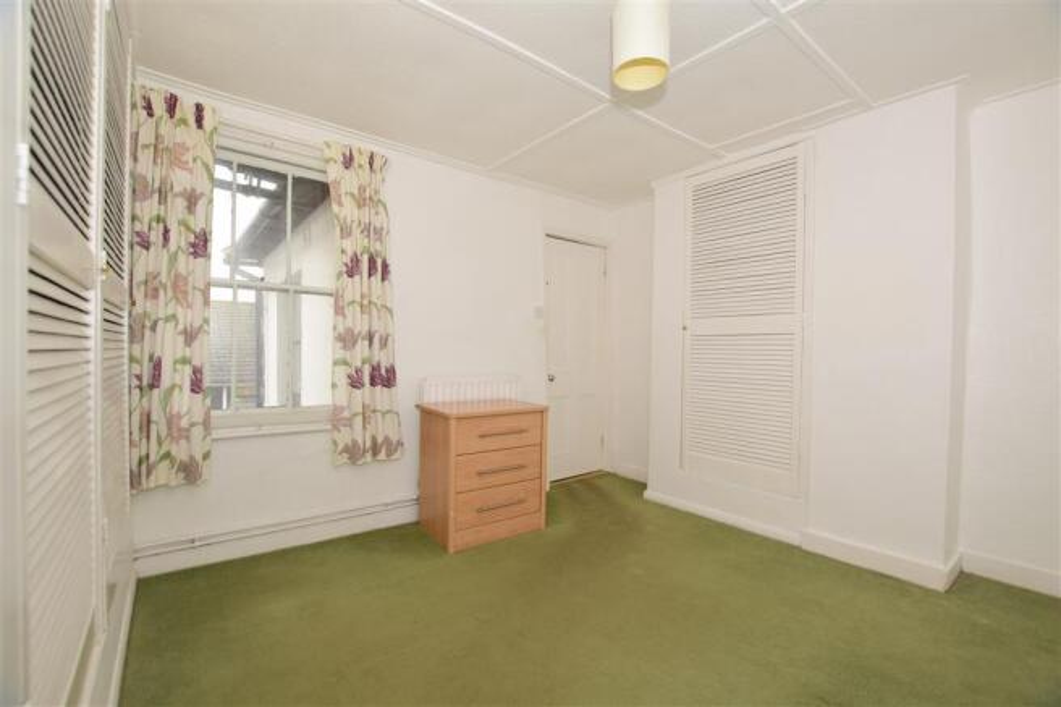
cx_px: 530
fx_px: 442
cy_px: 354
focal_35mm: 15
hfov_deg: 100.4
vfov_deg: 77.3
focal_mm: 10
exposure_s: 1/60
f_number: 5.6
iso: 400
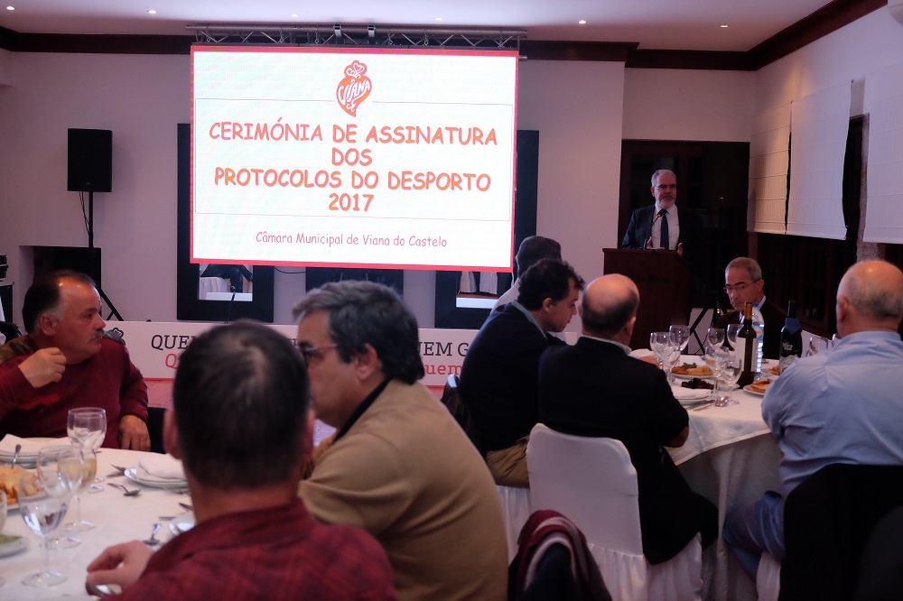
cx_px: 452
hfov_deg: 46.4
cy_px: 300
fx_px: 1053
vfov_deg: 31.9
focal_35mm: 42
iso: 3200
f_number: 3.6
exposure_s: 1/180
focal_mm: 27.7
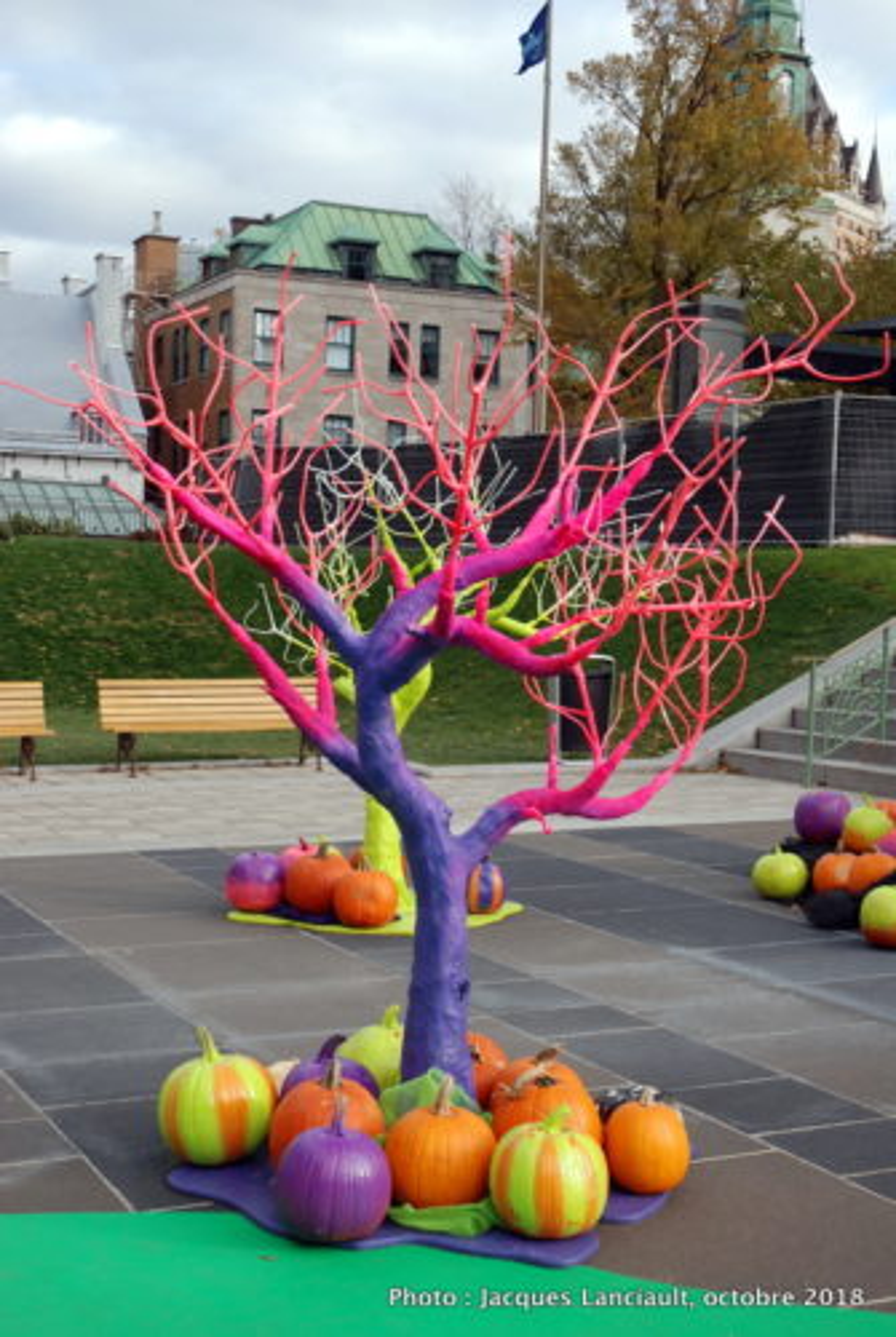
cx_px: 448
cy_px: 668
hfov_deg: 26.6
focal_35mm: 51
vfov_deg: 38.8
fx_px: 1897
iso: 100
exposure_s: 1/125
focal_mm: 34
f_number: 5.6
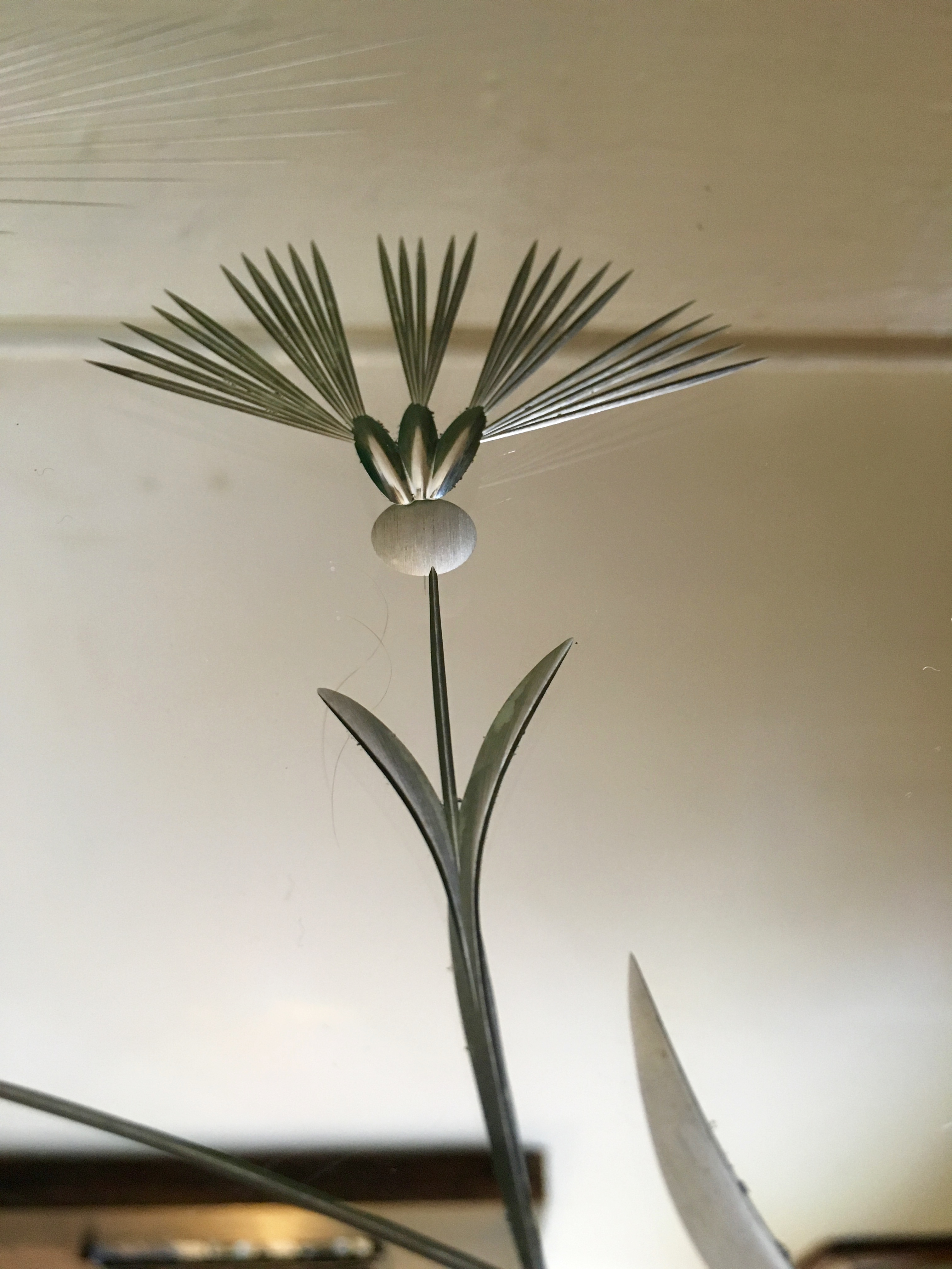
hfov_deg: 48.2
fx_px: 1063
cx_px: 476
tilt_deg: -51.7
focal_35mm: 29
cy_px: 634
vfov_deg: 61.7
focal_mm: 4.15
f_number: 2.2
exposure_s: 1/33
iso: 160
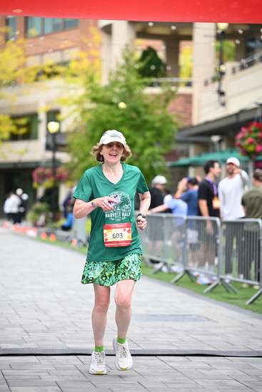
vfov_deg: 17.8
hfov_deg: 11.9
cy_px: 196
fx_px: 1255
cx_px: 131
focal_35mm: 115
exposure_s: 1/1600
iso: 640
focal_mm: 115
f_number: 2.8
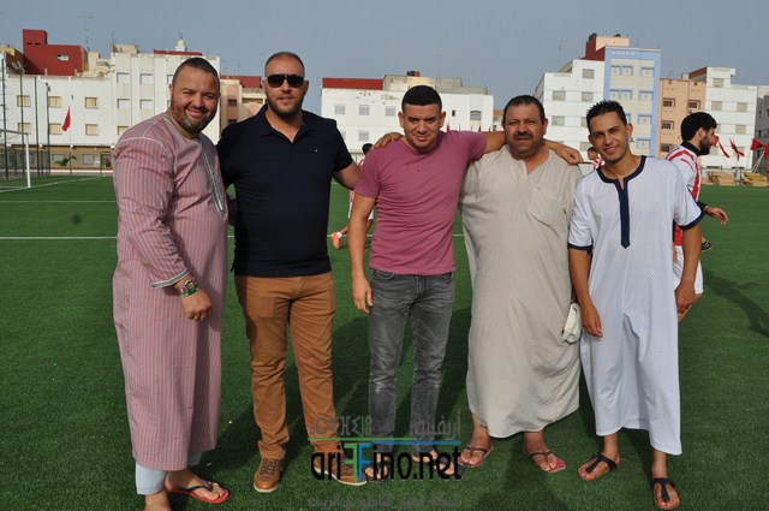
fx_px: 736
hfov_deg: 55.2
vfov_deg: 38.3
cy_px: 256
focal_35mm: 34
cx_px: 384
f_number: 10
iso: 200
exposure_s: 1/400
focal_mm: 23
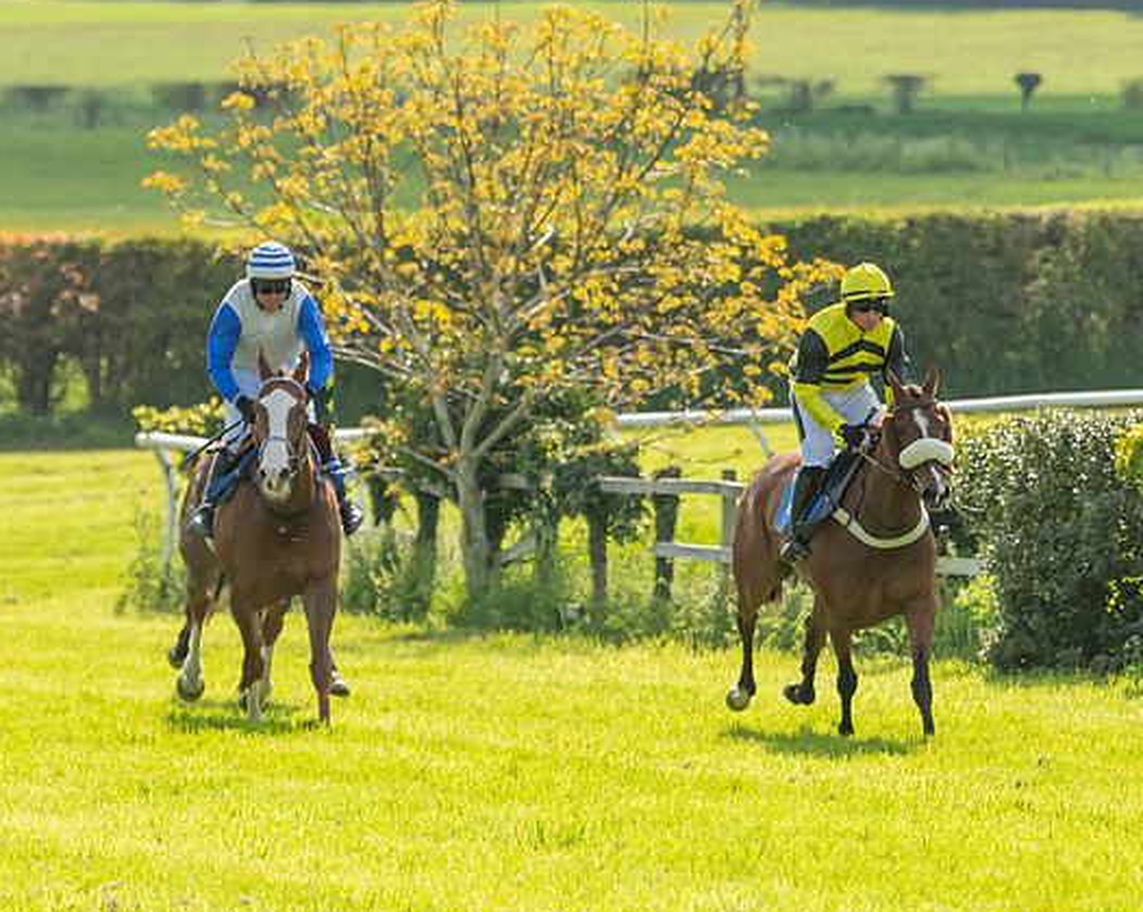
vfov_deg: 4.0
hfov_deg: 5.0
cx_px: 876
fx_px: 13116
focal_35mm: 388
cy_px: 516
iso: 400
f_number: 4
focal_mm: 160
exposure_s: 1/3200
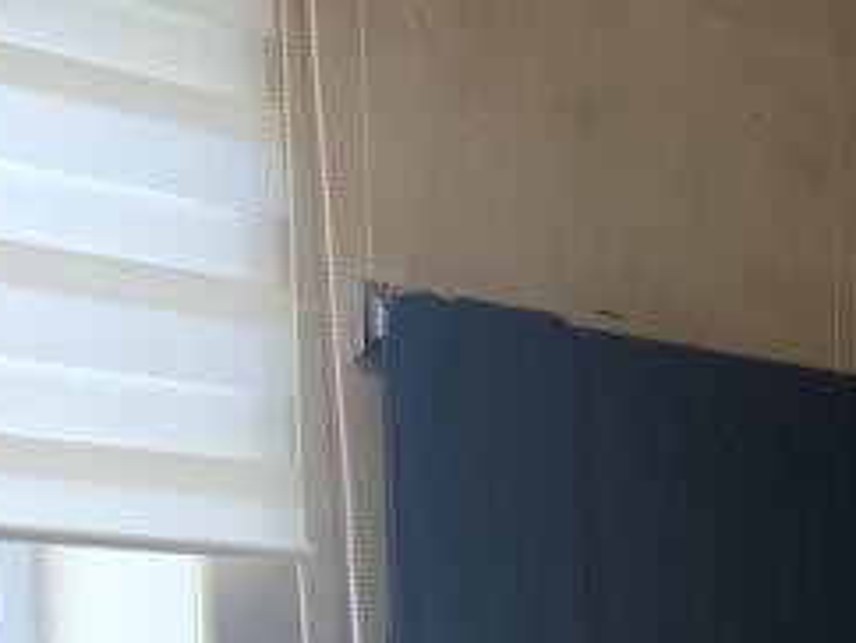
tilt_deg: -8.1
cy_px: 1159
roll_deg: +0.7
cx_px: 856
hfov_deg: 17.5
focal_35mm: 110
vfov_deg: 12.3
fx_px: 2723
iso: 160
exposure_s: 1/50
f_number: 1.8
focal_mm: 4.25
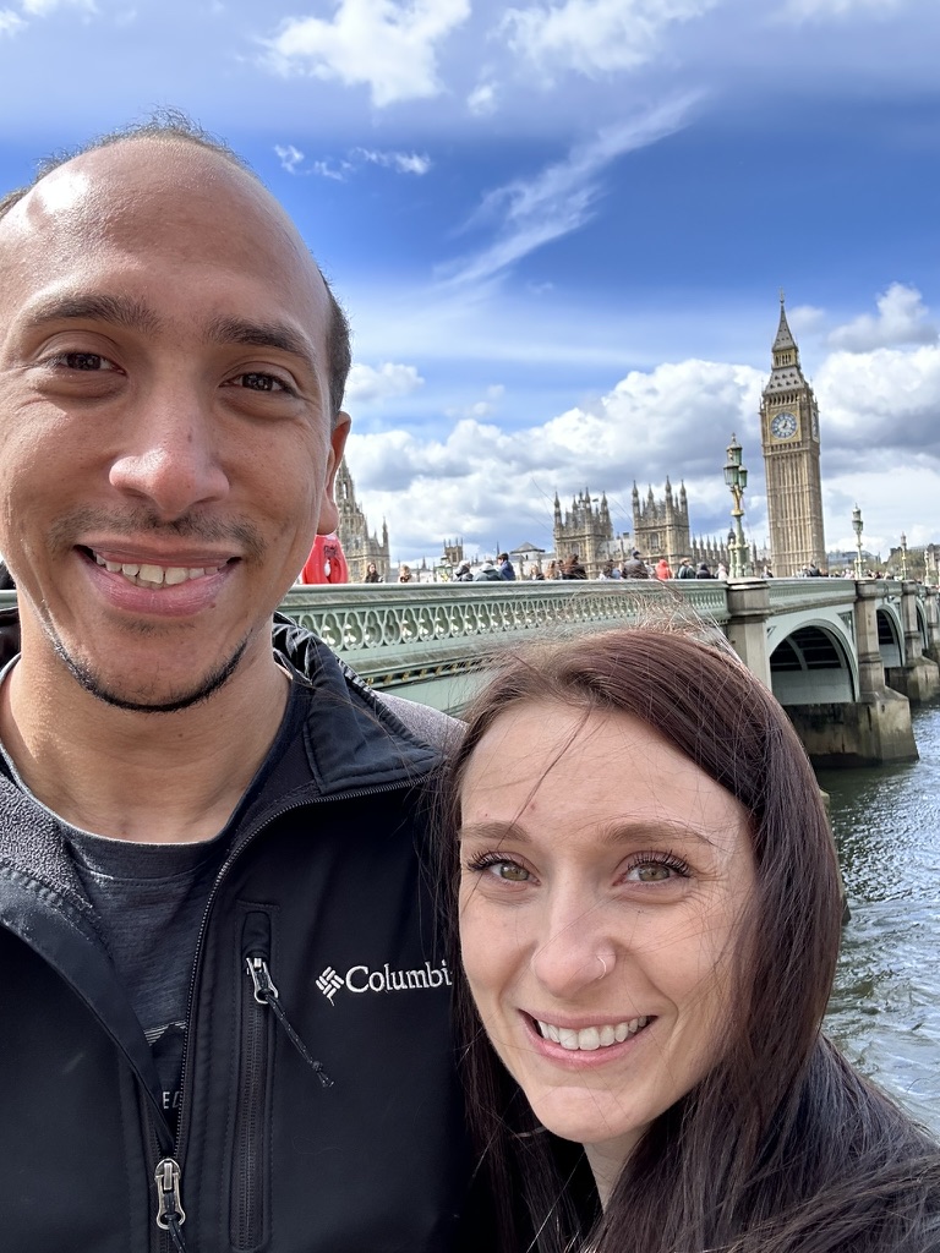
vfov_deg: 60.0
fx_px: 1086
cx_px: 470
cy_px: 626
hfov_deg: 46.8
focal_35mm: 30
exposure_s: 1/462
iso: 25
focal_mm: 2.69
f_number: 1.9
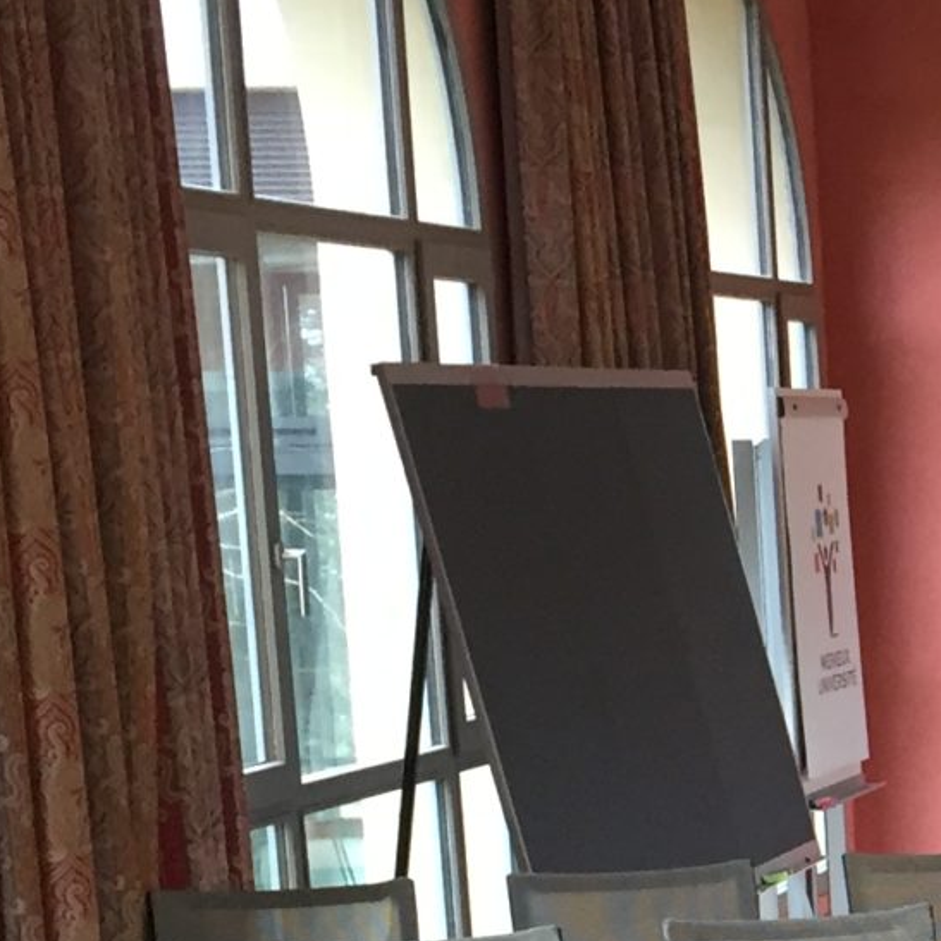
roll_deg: +1.0
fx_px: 3691
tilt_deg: -9.8
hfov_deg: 13.1
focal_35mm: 120
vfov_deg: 14.2
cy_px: 1060
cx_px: 1686
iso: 64
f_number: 2.2
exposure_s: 1/33
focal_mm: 4.15
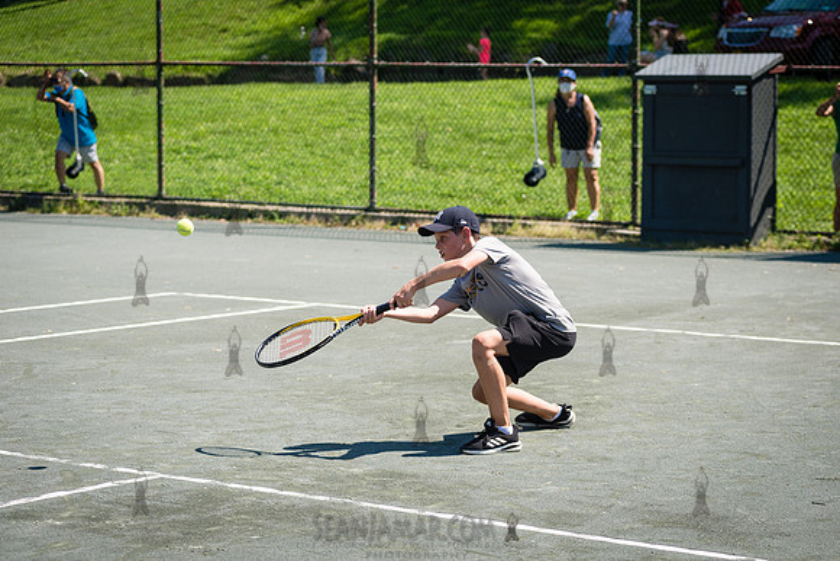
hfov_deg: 20.9
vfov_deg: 14.0
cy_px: 280
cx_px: 420
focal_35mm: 98
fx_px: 2276
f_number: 4.5
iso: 125
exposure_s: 1/800
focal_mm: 92
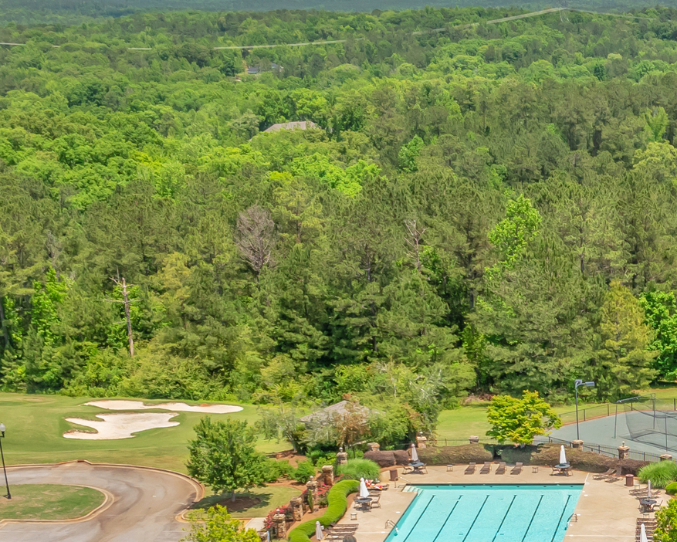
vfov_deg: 17.7
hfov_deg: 21.7
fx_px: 1643
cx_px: 804
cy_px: 674
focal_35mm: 82
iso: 100
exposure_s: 1/200
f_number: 4.5
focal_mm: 12.29
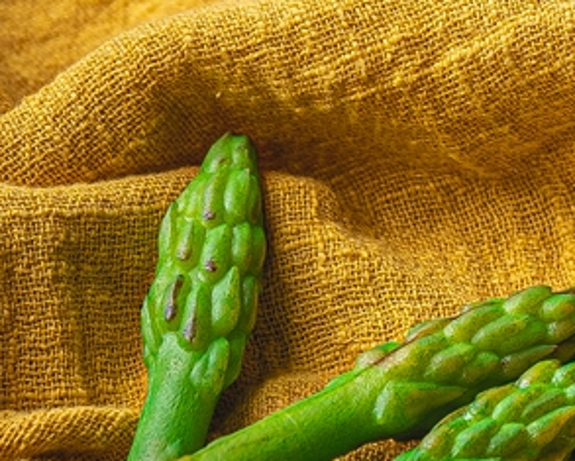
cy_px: -107
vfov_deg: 3.2
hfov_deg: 3.9
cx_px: 1537
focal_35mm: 481
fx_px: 8194
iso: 100
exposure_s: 1/125
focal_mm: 94
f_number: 5.6
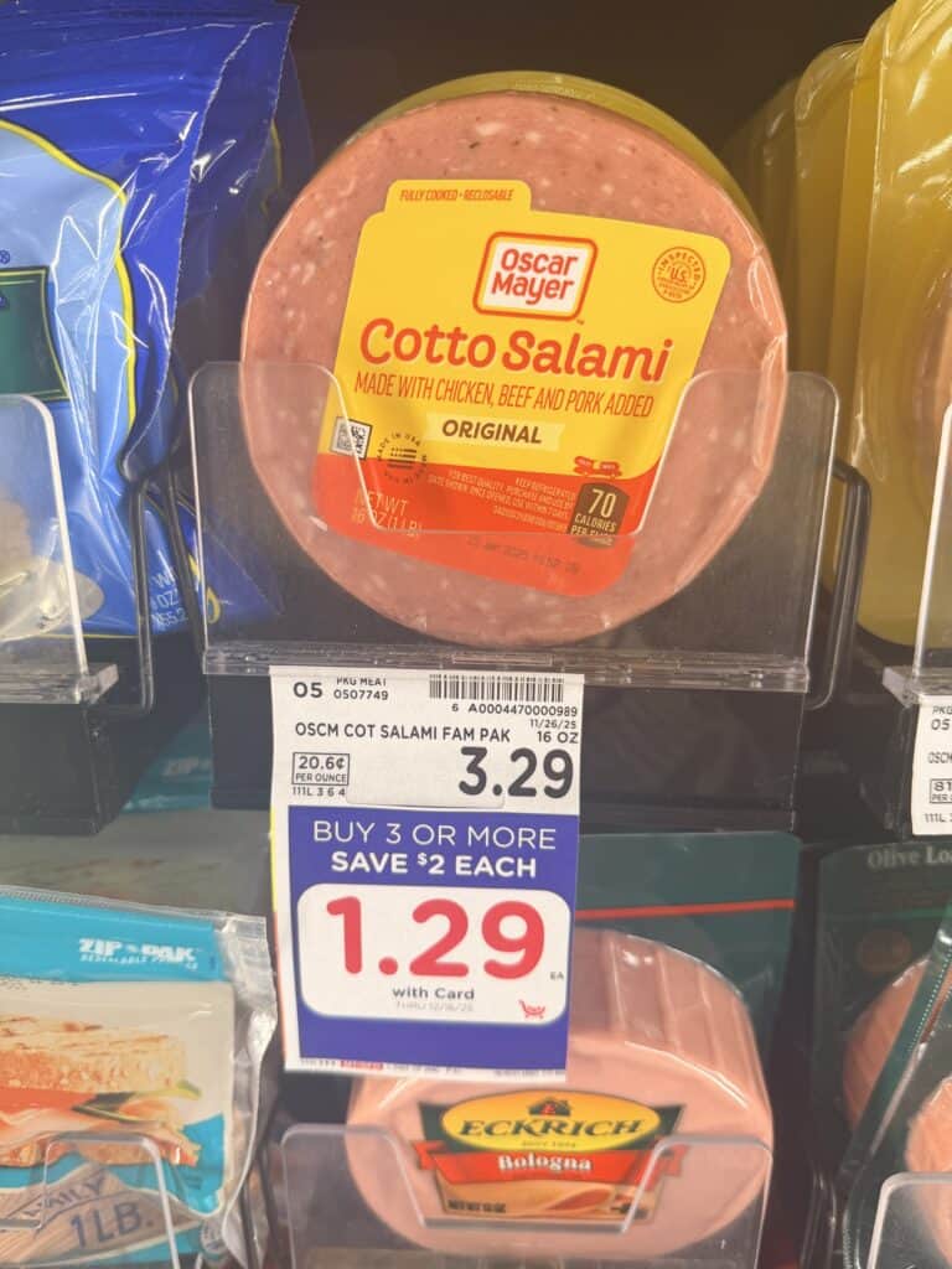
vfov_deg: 71.6
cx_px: 476
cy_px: 634
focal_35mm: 24
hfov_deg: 56.8
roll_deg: +0.1
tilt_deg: -17.1
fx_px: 880
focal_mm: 6.76
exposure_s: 1/121
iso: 80
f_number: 1.78
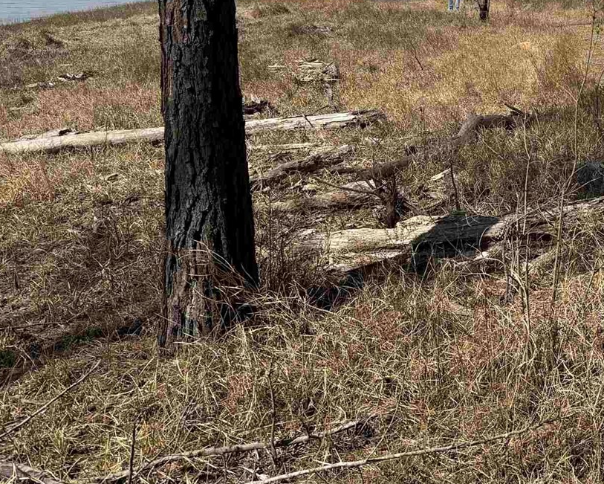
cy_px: 2
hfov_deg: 29.5
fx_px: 1055
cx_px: 625
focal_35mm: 59
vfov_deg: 24.6
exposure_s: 1/5814
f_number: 1.78
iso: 80
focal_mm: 6.86
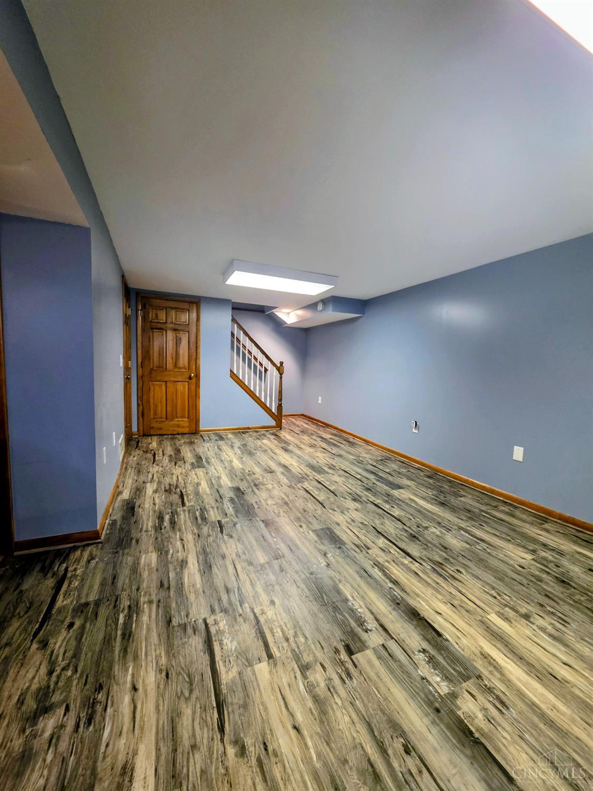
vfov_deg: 106.2
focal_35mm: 13
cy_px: 396
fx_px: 297
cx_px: 296
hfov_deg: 89.9
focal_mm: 2.2
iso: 500
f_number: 1.9
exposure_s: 1/60
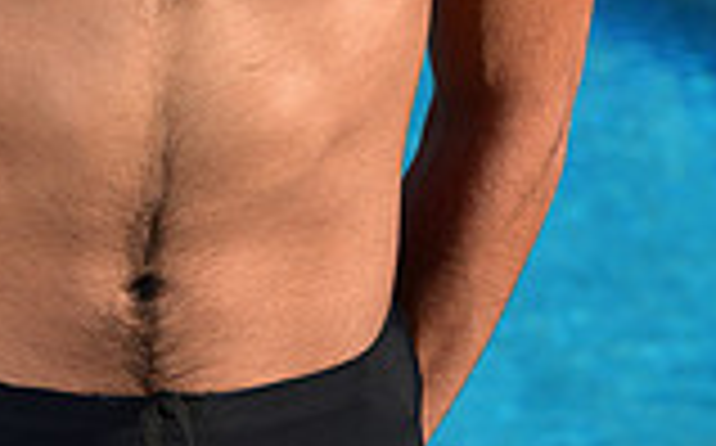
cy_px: -554
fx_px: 8694
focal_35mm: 446
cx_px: 187
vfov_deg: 2.9
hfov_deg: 4.7
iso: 64
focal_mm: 120
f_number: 6.3
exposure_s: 1/250
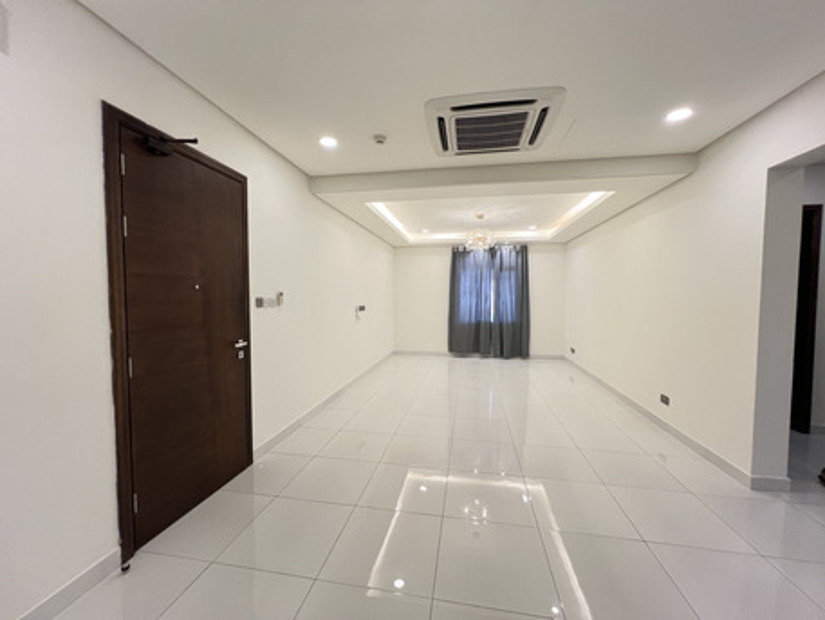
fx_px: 310
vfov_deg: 89.9
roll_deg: -0.2
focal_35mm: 13
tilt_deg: -2.0
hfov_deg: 106.2
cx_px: 412
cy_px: 310
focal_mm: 1.57
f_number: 1.8
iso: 200
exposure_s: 1/100
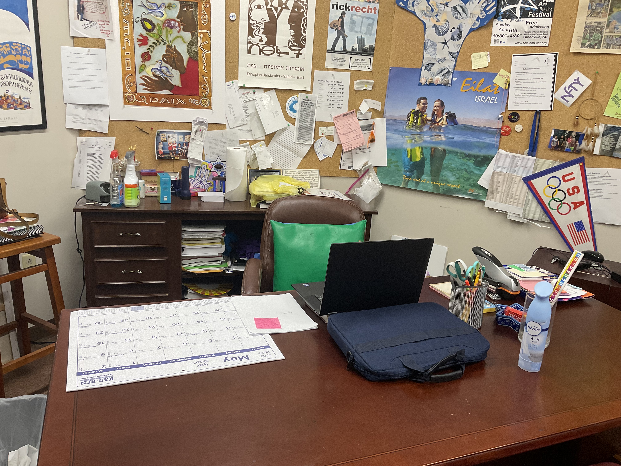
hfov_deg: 61.7
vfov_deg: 48.2
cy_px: 233
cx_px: 310
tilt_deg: -16.9
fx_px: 520
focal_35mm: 29
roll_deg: -4.6
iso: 50
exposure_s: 1/60
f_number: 1.8
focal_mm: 3
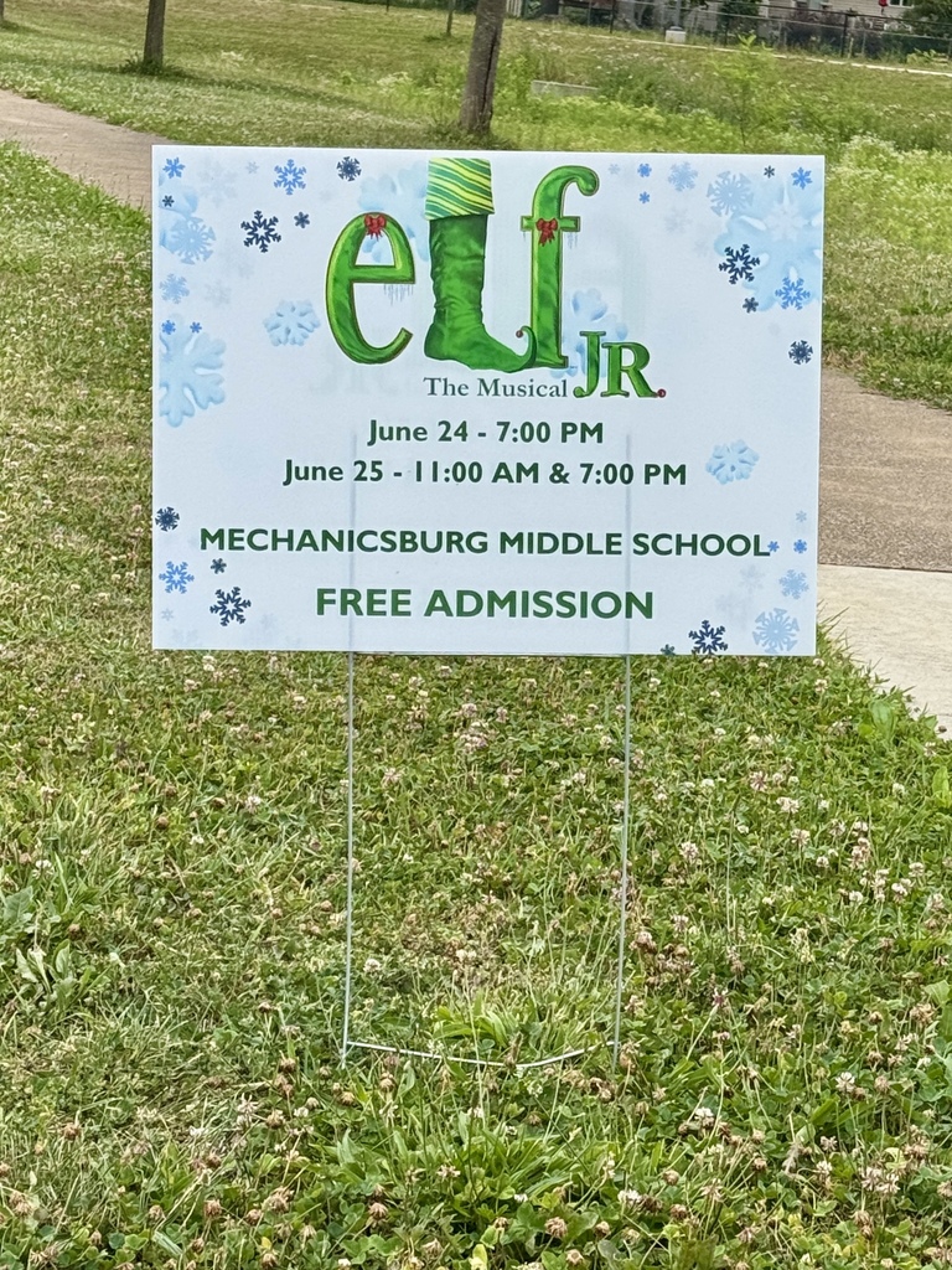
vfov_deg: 39.7
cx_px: 476
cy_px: 635
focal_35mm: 48
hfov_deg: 30.3
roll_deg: -2.5
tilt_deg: -11.4
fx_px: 1760
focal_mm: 6.76
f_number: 1.78
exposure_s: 1/1724
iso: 64
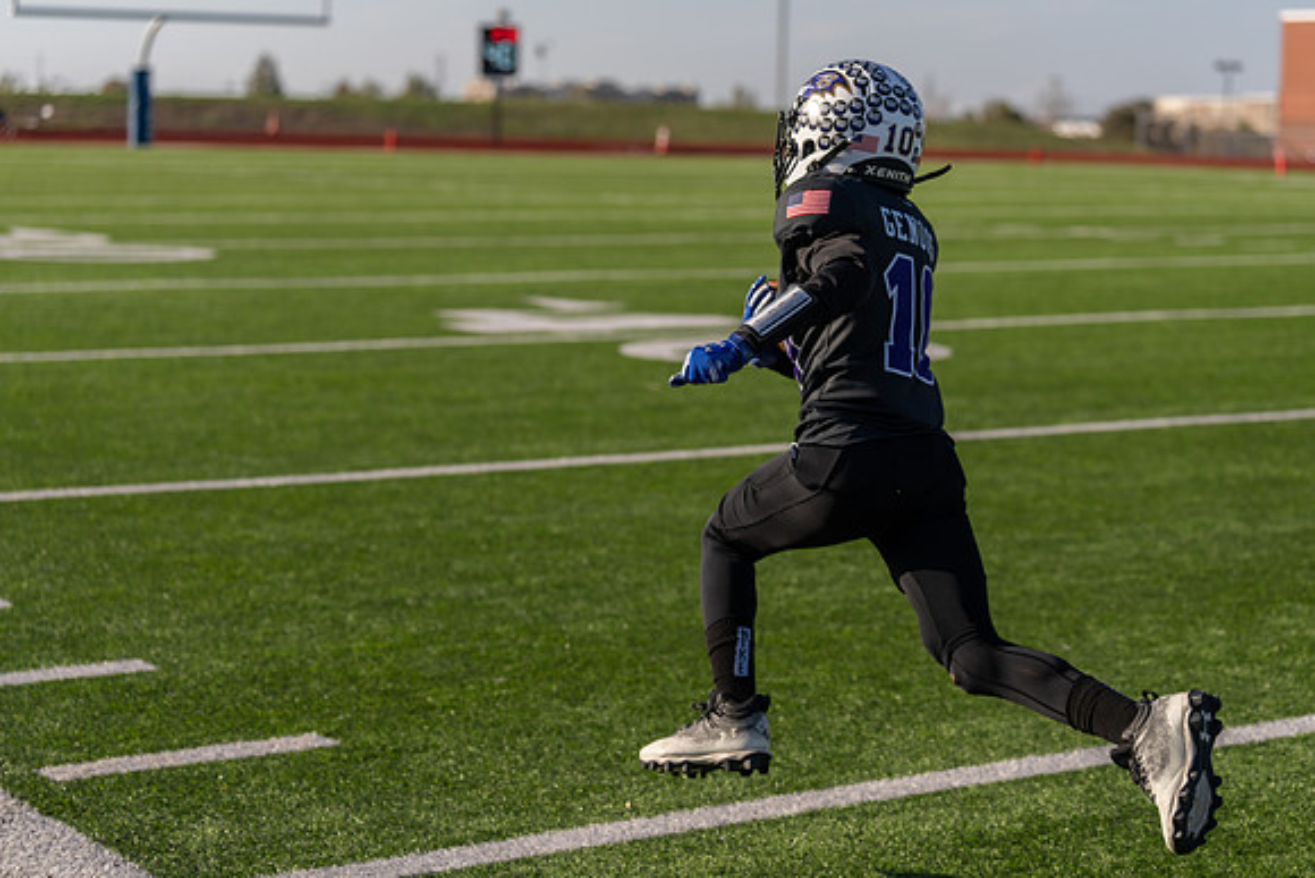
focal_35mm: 77
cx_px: 705
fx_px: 2829
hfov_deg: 26.2
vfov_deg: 17.6
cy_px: 408
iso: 125
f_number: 3.2
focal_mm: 70
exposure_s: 1/2000
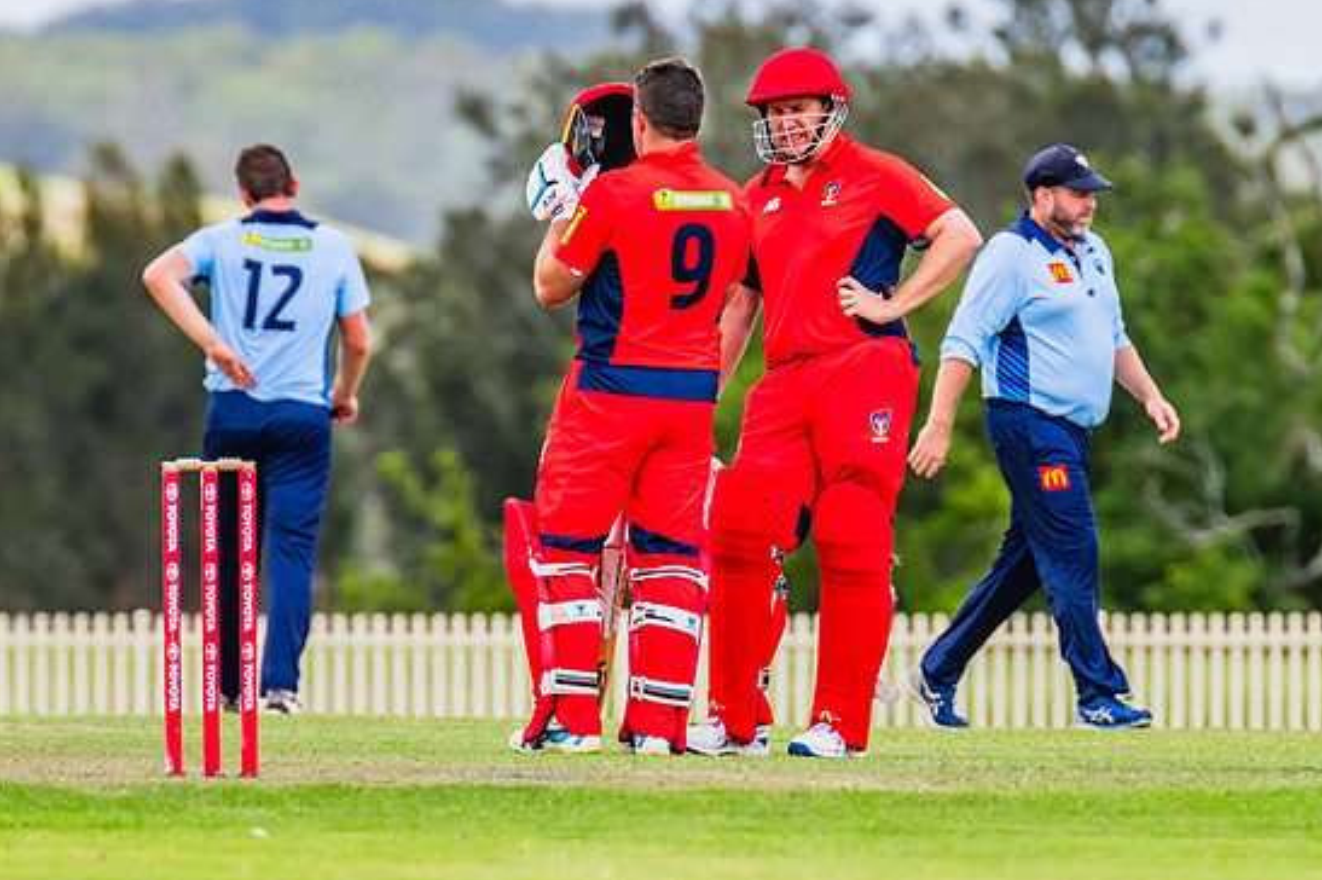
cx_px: 700
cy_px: 417
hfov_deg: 2.4
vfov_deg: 1.6
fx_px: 31341
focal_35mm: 854
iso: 800
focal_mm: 600
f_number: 8
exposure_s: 1/1250
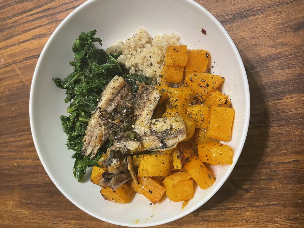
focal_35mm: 26
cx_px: 152
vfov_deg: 53.1
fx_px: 228
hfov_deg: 67.3
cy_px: 114
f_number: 1.6
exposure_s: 1/60
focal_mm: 4.2
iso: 320
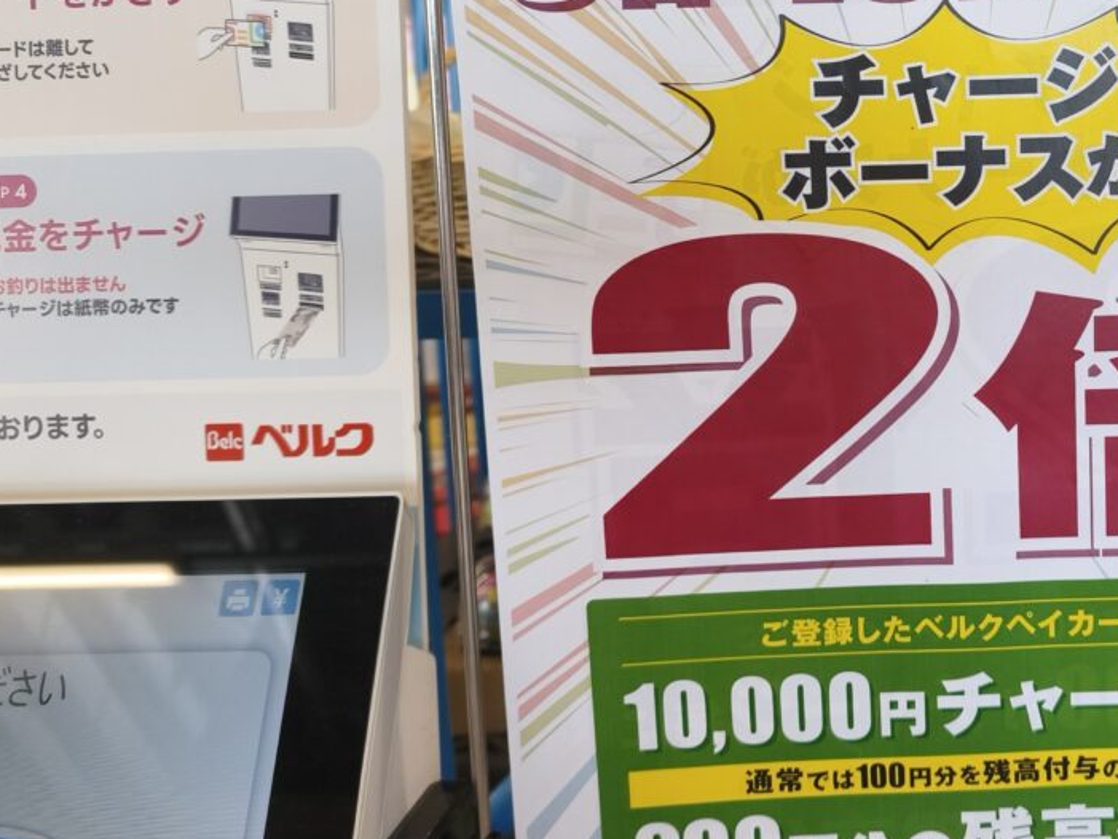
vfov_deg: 34.1
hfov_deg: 42.2
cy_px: 284
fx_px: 1357
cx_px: 936
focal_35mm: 42
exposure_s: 1/99.9
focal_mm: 6.45
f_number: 1.62
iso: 50
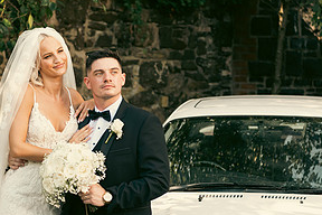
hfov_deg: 14.5
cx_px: 136
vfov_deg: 9.7
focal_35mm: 141
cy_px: 120
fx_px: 1261
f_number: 3.5
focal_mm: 70
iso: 160
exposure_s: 1/200
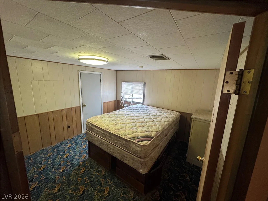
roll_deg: -1.9
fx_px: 108
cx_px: 134
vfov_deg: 85.7
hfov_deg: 102.1
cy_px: 100
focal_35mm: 14
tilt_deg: -11.5
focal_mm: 2.22
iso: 200
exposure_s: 1/60
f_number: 2.2
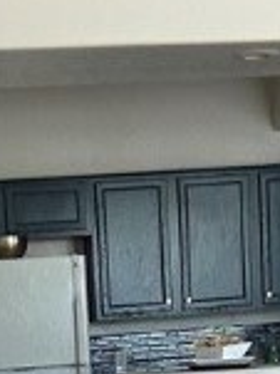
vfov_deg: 13.7
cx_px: 67
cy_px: 619
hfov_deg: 11.2
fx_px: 1426
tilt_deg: -12.0
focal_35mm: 132
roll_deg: +4.0
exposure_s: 1/60
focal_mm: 5.7
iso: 160
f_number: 1.5
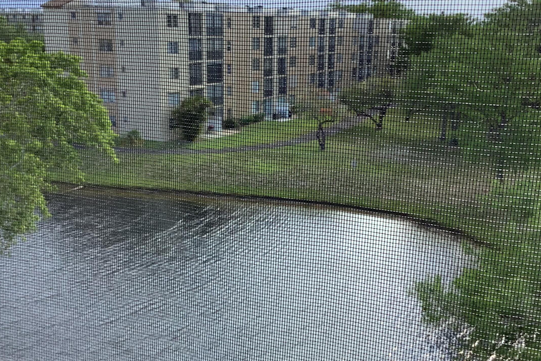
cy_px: 186
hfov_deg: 43.6
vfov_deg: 29.9
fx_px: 676
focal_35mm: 45
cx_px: 290
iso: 25
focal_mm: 3.3
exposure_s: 1/362
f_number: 2.4
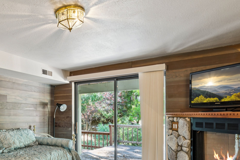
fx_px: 202
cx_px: 46
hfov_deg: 56.7
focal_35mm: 30
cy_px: 118
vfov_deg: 42.1
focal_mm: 16.7
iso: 100
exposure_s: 3.2
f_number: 13
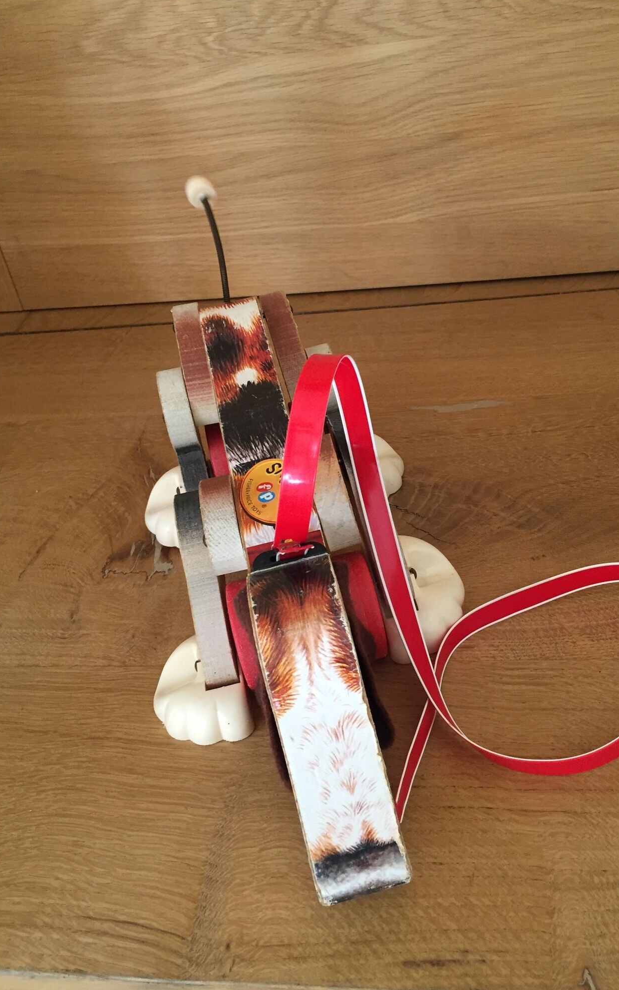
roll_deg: +8.3
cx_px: 360
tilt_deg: -36.1
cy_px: 493
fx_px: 836
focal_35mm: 31
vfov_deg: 61.2
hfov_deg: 40.5
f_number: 2.2
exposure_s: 1/33
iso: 160
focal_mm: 4.15
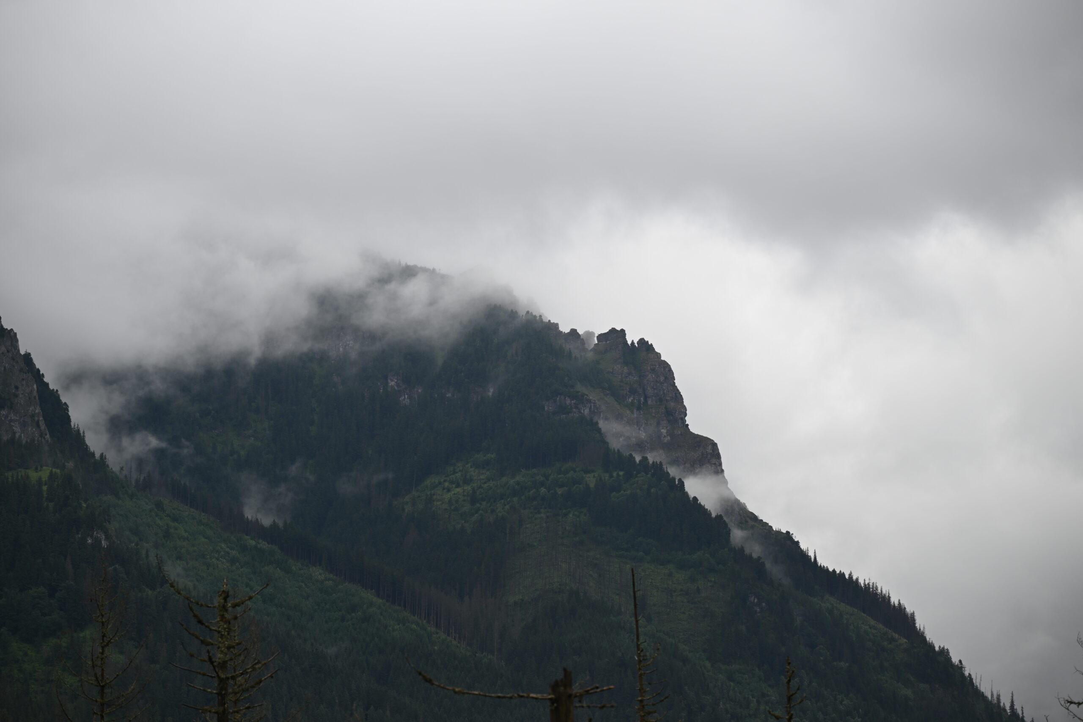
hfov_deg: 17.1
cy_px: 361
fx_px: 3610
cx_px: 542
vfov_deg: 11.4
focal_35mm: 120
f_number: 5
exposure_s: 1/400
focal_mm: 120
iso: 100
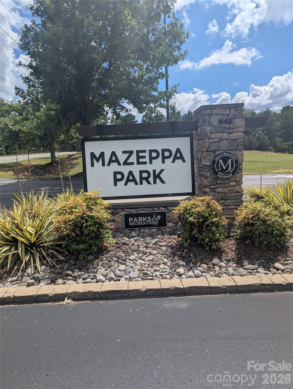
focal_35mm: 24
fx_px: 270
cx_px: 146
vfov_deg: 71.5
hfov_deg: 56.9
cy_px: 194
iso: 44
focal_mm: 6.81
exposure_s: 1/3145
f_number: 1.85
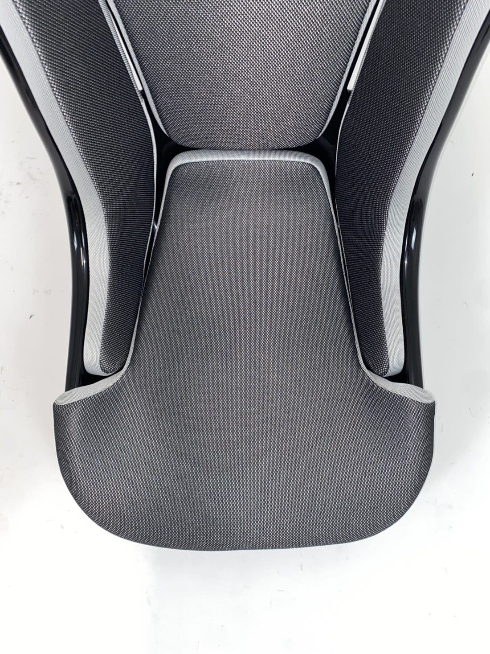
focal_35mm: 26
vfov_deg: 67.3
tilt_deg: -75.7
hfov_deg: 53.1
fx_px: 491
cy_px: 327
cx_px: 245
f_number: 1.8
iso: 32
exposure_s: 1/24
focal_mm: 4.25
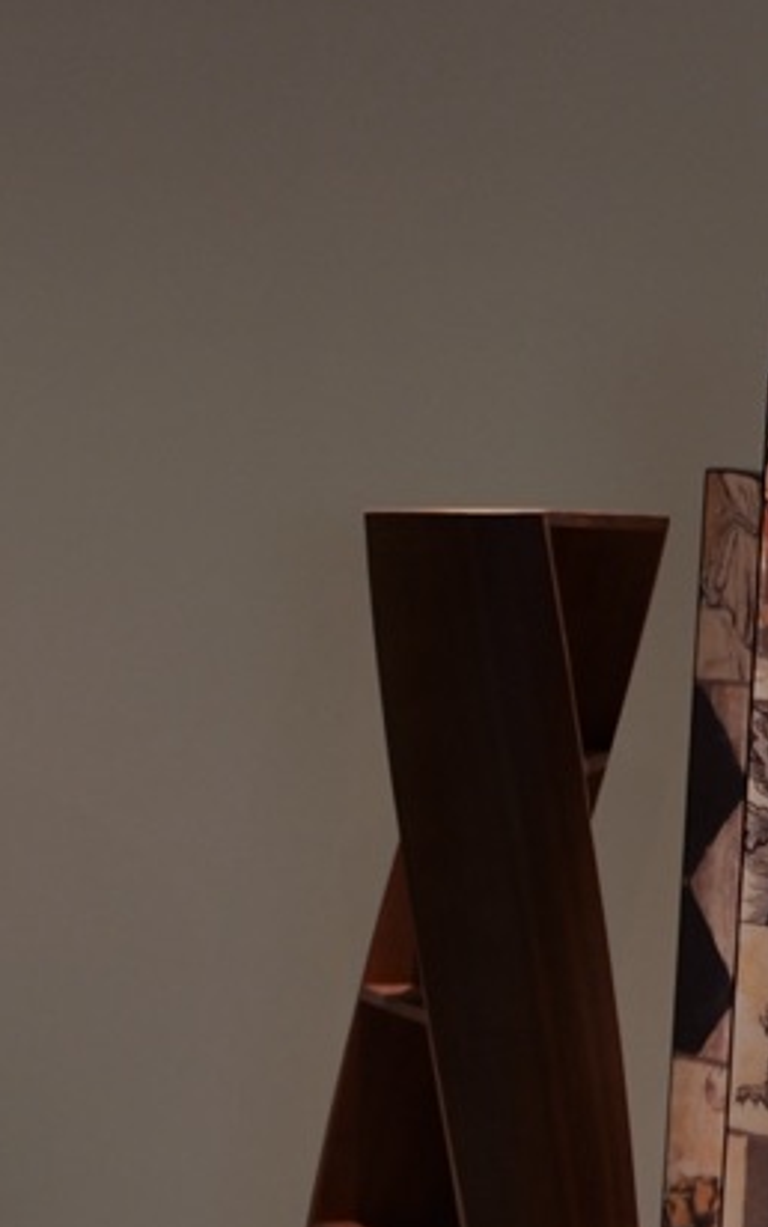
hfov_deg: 7.7
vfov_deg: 15.0
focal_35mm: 138
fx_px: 4615
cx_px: -1902
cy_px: 1057
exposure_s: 1/40
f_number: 2.8
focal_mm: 31
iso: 320
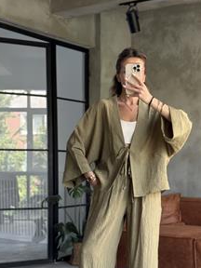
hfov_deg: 20.7
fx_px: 550
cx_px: 124
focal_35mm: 71
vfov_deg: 27.3
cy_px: 176
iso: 125
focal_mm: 6.76
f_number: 1.78
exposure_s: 1/84
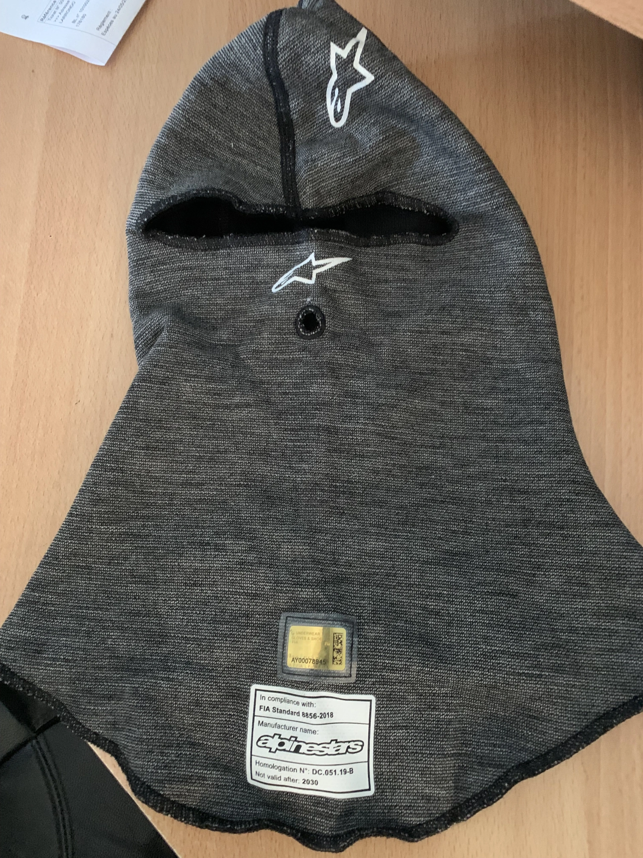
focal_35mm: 26
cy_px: 429
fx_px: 644
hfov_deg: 53.1
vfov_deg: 67.3
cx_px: 322
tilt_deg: -76.1
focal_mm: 4.25
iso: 800
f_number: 1.8
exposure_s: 1/24
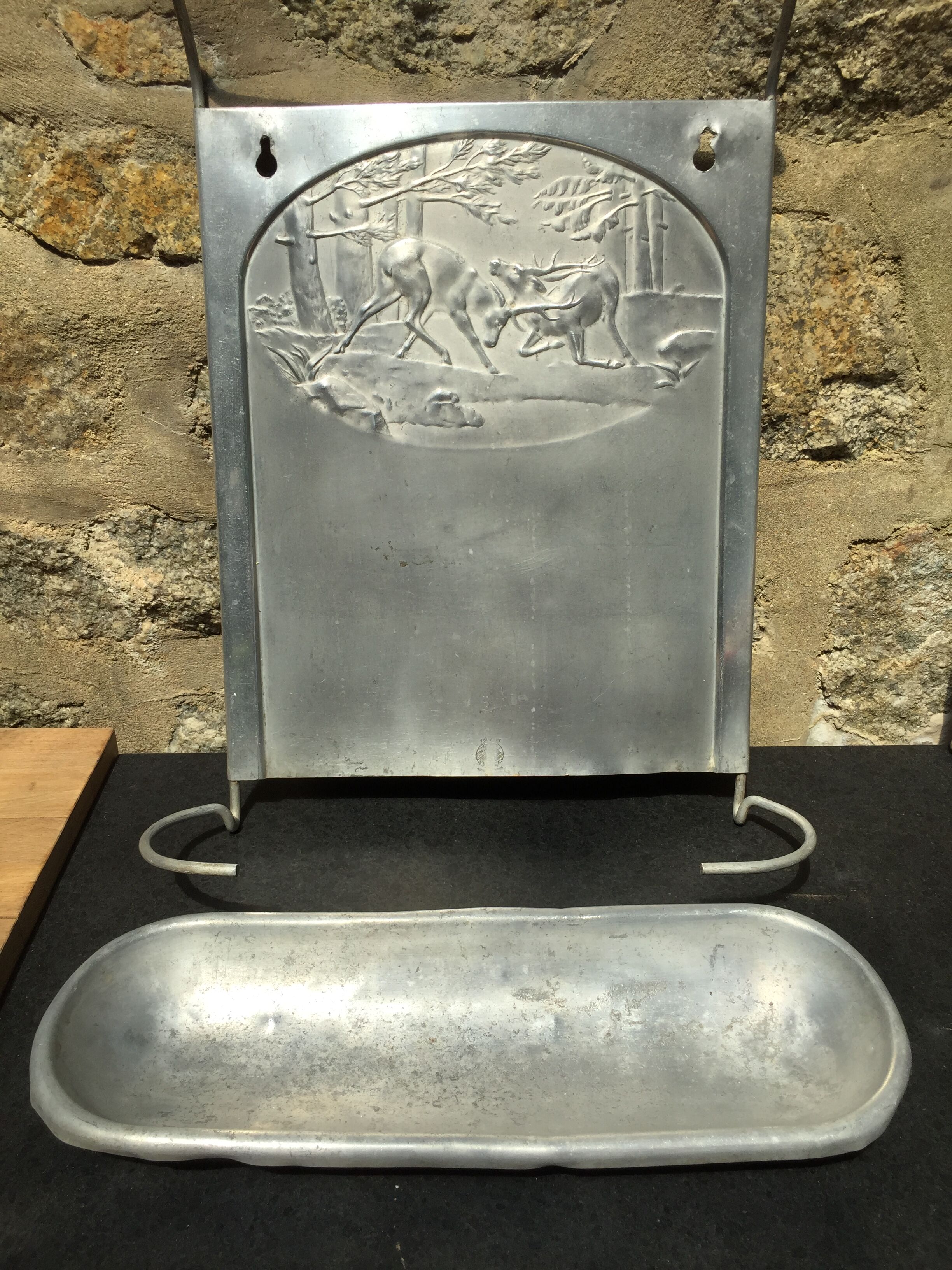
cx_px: 476
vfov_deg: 61.7
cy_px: 635
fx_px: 1063
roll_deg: +0.6
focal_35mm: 29
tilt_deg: -26.7
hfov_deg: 48.2
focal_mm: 4.15
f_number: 2.2
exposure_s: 1/1464
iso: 32
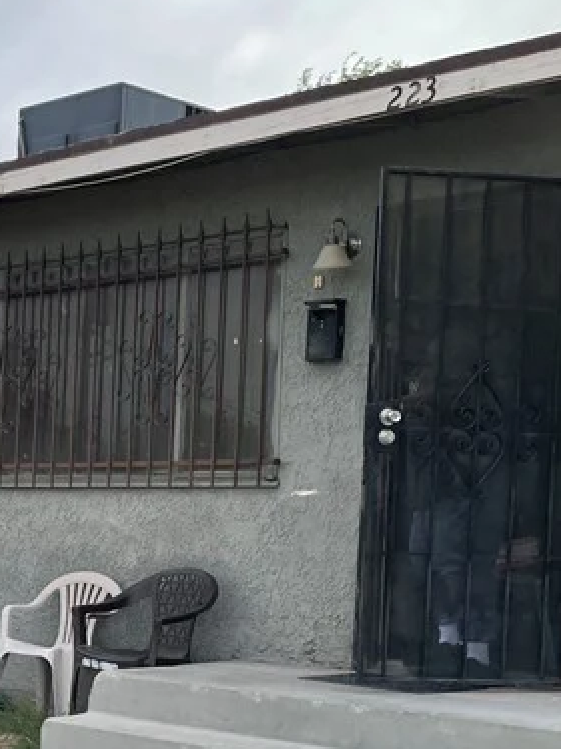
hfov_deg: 18.9
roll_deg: -1.1
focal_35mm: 71
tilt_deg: -1.9
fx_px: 1535
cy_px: 581
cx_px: -214
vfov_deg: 27.0
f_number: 1.6
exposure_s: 1/3401
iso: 32
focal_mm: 4.2
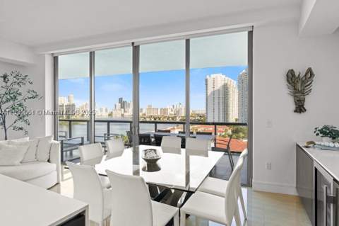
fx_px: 179
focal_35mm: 19
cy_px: 113
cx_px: 170
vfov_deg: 64.4
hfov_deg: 87.0
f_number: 8
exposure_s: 1/25
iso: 400
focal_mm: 19
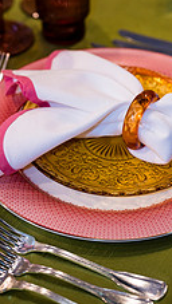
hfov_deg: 10.7
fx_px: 923
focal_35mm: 114
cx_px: 81
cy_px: 16
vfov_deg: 18.4
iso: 220
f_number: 2.2
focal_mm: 55
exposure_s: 1/125
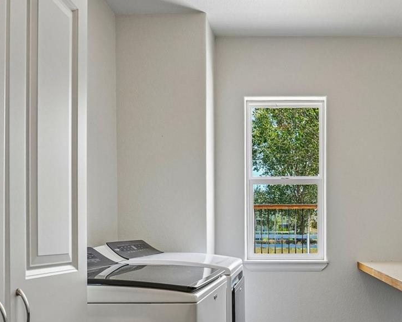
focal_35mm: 34
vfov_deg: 42.5
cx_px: 288
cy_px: 224
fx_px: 405
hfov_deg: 51.2
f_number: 8
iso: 500
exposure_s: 1/30
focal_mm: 11
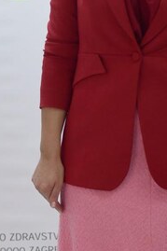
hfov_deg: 8.3
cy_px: 129
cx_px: 63
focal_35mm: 165
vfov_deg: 12.5
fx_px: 1150
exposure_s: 1/200
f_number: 2.8
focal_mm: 50
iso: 640
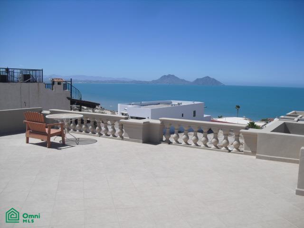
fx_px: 316
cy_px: 114
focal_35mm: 36
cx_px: 152
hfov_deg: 51.4
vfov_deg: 39.7
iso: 64
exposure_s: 1/250
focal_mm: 6.3
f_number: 7.8
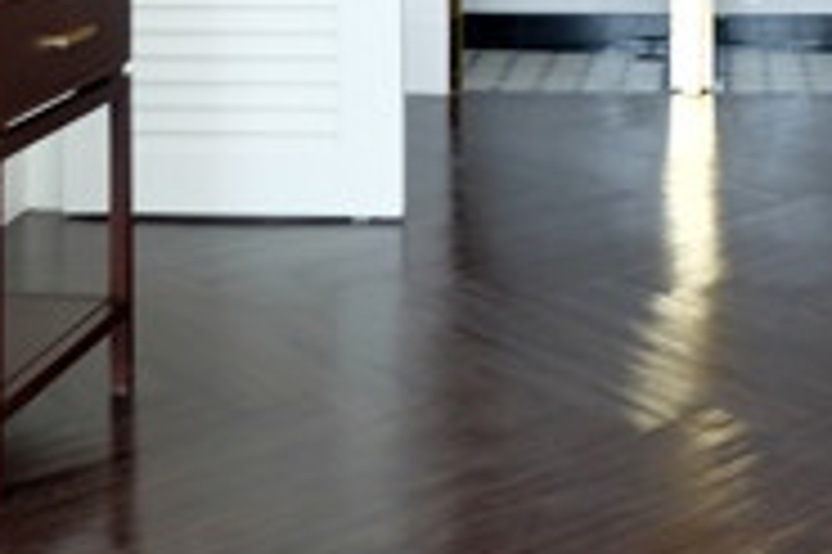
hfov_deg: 25.6
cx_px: 643
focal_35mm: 78
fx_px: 1801
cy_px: -279
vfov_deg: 16.0
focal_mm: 16
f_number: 3.5
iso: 200
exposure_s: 1/9
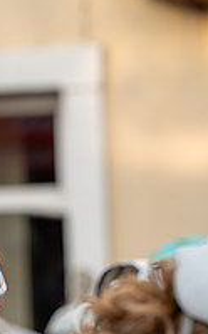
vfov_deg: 5.8
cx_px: -22
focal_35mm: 360
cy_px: 342
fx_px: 3272
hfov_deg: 3.6
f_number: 4.5
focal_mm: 156
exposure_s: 1/1250
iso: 500
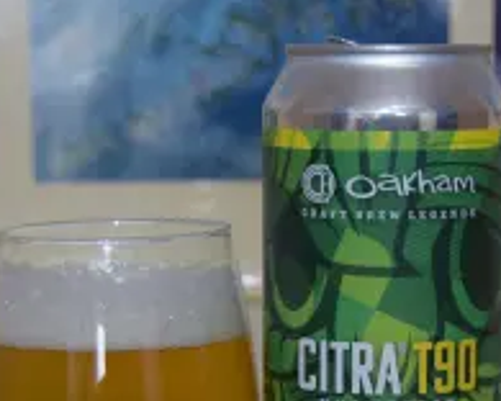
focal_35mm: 130
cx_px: 252
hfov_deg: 14.8
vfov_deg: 11.8
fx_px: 1927
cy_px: 335
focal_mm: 45
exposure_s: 1/60
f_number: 5.3
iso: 720
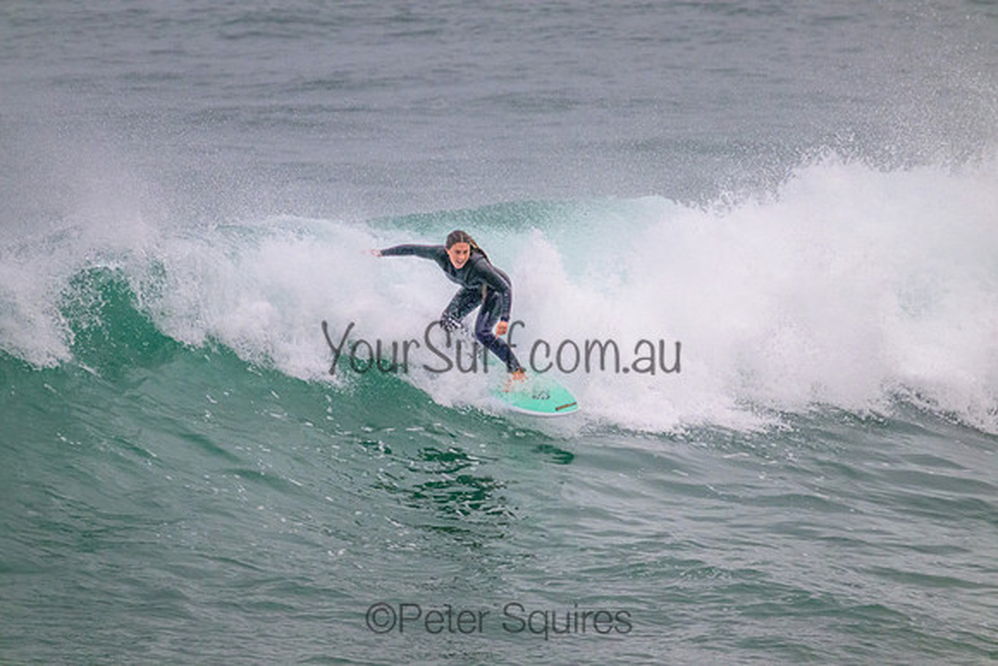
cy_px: 333
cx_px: 499
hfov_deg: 2.6
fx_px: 22182
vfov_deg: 1.7
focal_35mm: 800
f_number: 11
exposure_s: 1/1250
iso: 4500
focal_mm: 800
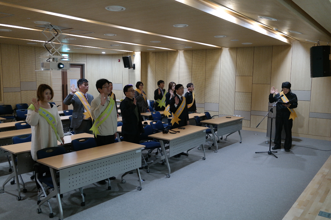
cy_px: 110
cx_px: 166
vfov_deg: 43.6
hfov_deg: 61.9
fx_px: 276
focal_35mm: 30
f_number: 3.5
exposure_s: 1/40
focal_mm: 20
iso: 800
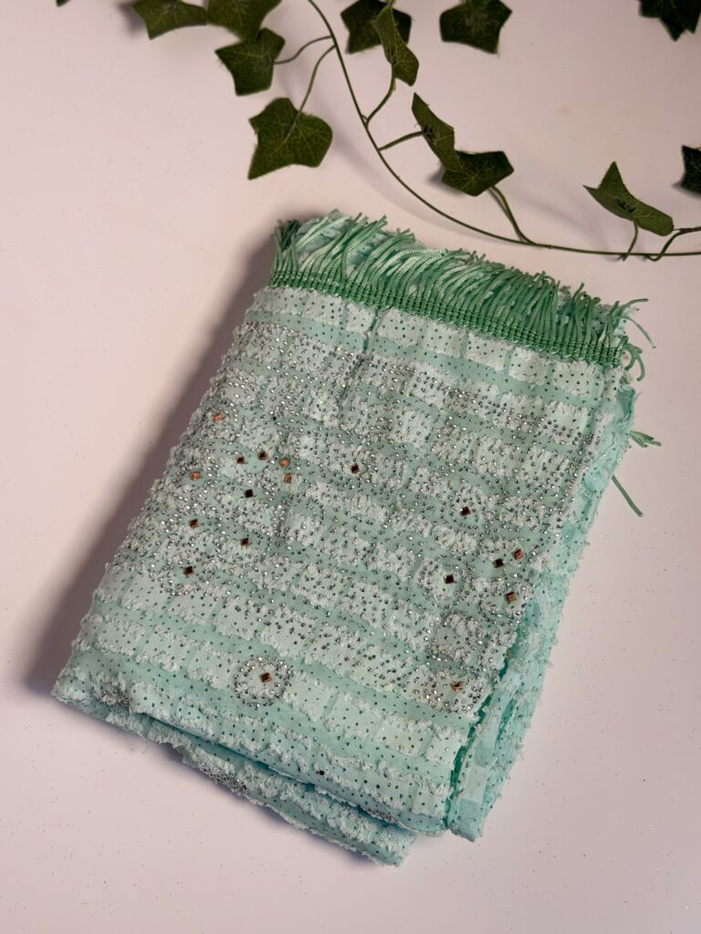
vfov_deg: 39.7
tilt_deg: -67.5
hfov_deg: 30.3
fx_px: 1296
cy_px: 467
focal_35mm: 48
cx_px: 350
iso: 64
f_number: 1.78
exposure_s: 1/611
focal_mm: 6.76
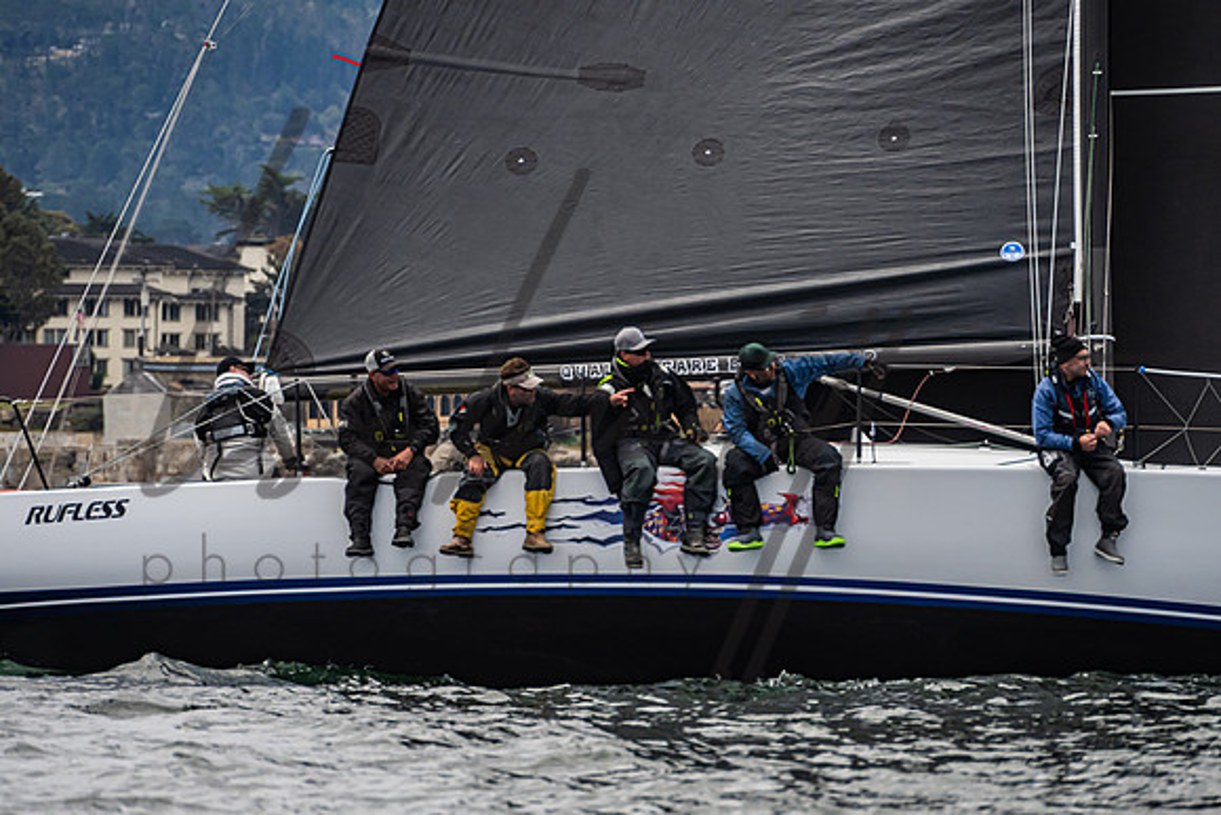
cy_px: 413
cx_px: 596
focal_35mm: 432
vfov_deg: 3.2
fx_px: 14669
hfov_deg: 4.8
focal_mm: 320
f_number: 8
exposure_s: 1/1600
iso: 500
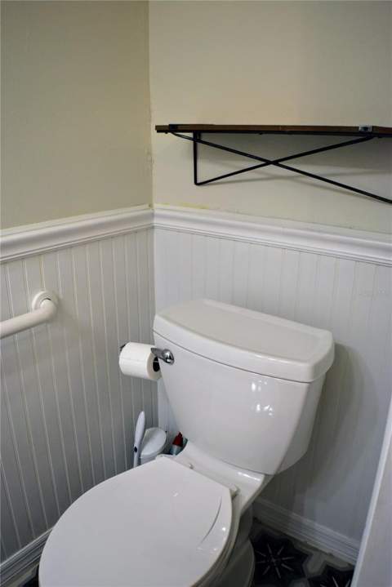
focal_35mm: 38
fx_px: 612
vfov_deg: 51.3
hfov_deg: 35.5
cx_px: 196
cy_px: 294
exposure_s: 1/60
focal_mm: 25
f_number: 4
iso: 400
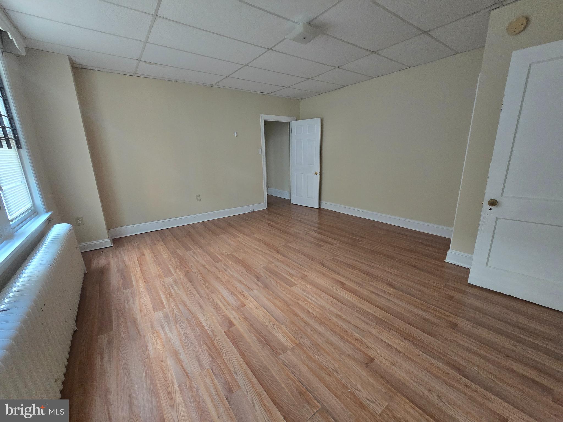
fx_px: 211
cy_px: 211
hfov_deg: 106.2
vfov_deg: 89.9
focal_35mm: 13
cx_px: 282
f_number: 2.2
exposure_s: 1/60
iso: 500
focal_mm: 2.2
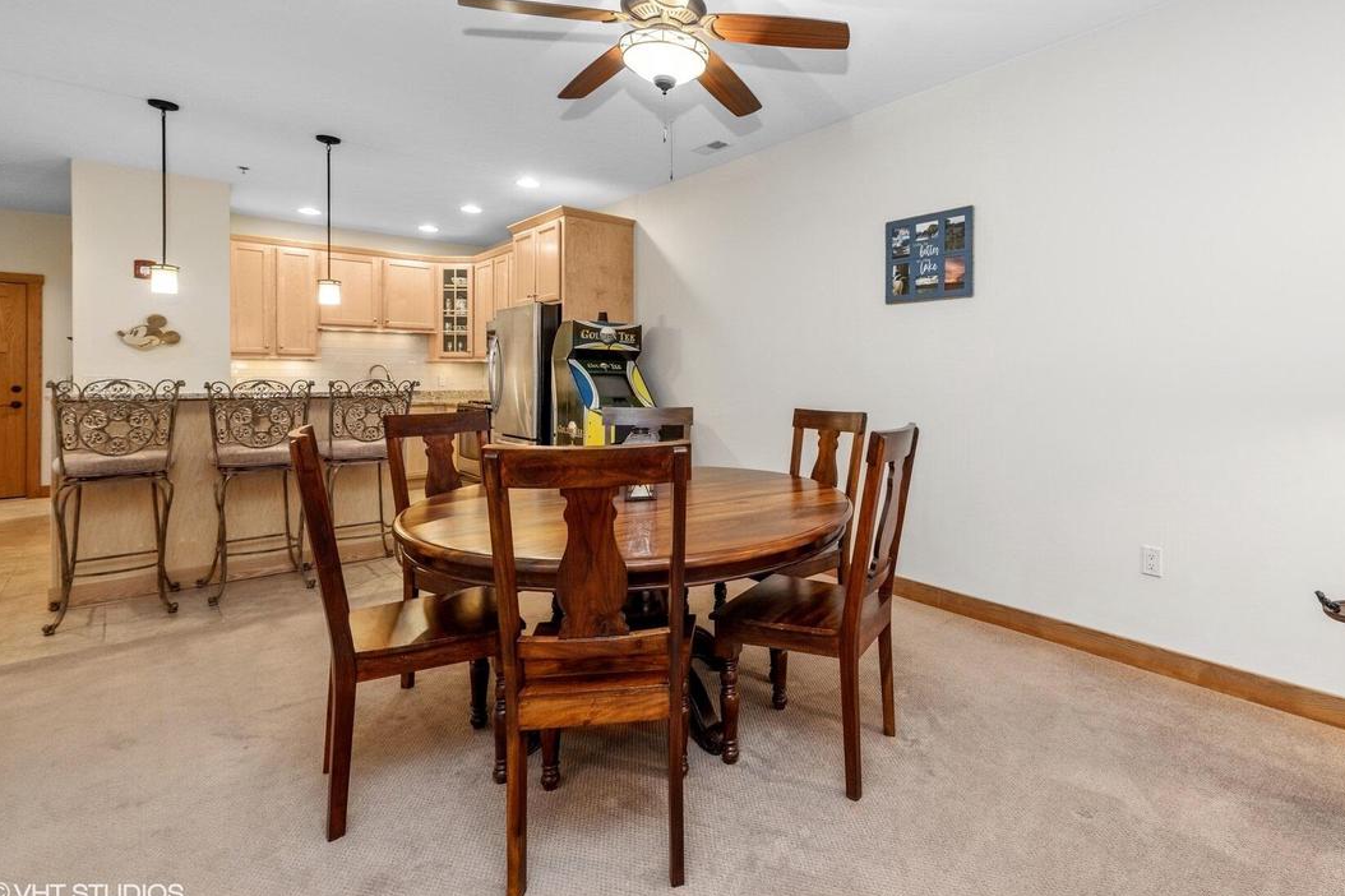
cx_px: 791
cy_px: 371
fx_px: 635
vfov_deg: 69.9
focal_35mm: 17
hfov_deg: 92.4
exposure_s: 1/8
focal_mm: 14
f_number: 8
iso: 200
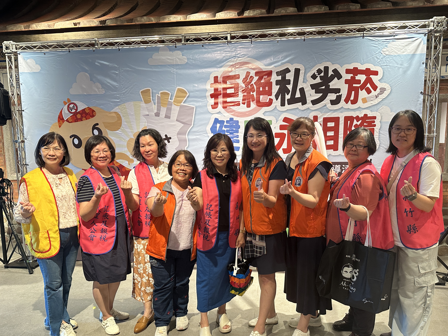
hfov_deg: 63.4
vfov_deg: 49.5
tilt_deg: -8.7
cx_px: 226
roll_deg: +0.4
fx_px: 362
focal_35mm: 28
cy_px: 195
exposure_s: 1/120
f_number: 1.78
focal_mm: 6.86
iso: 200
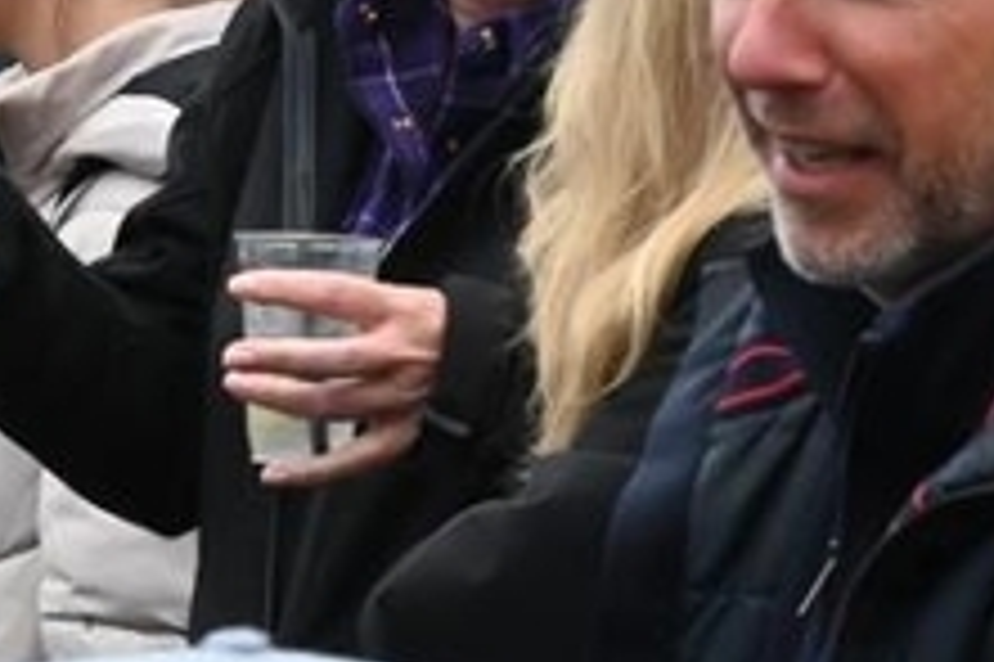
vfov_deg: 4.4
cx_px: -684
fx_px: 8663
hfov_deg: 6.4
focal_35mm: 314
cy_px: 471
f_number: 11
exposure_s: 1/2000
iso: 12800
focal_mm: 70
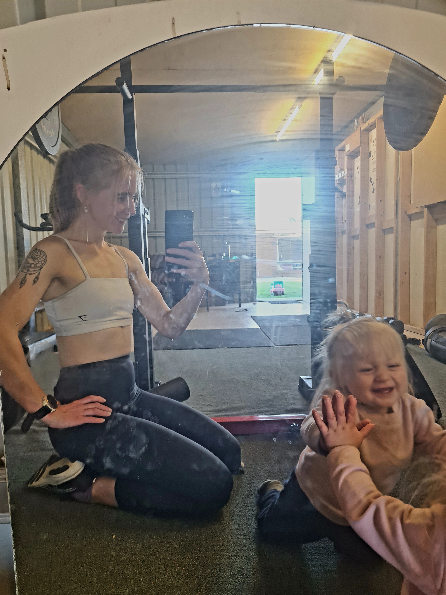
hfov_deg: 53.1
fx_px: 447
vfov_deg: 67.3
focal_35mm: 26
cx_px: 223
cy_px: 298
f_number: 1.8
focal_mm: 5.4
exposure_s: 1/50
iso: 160
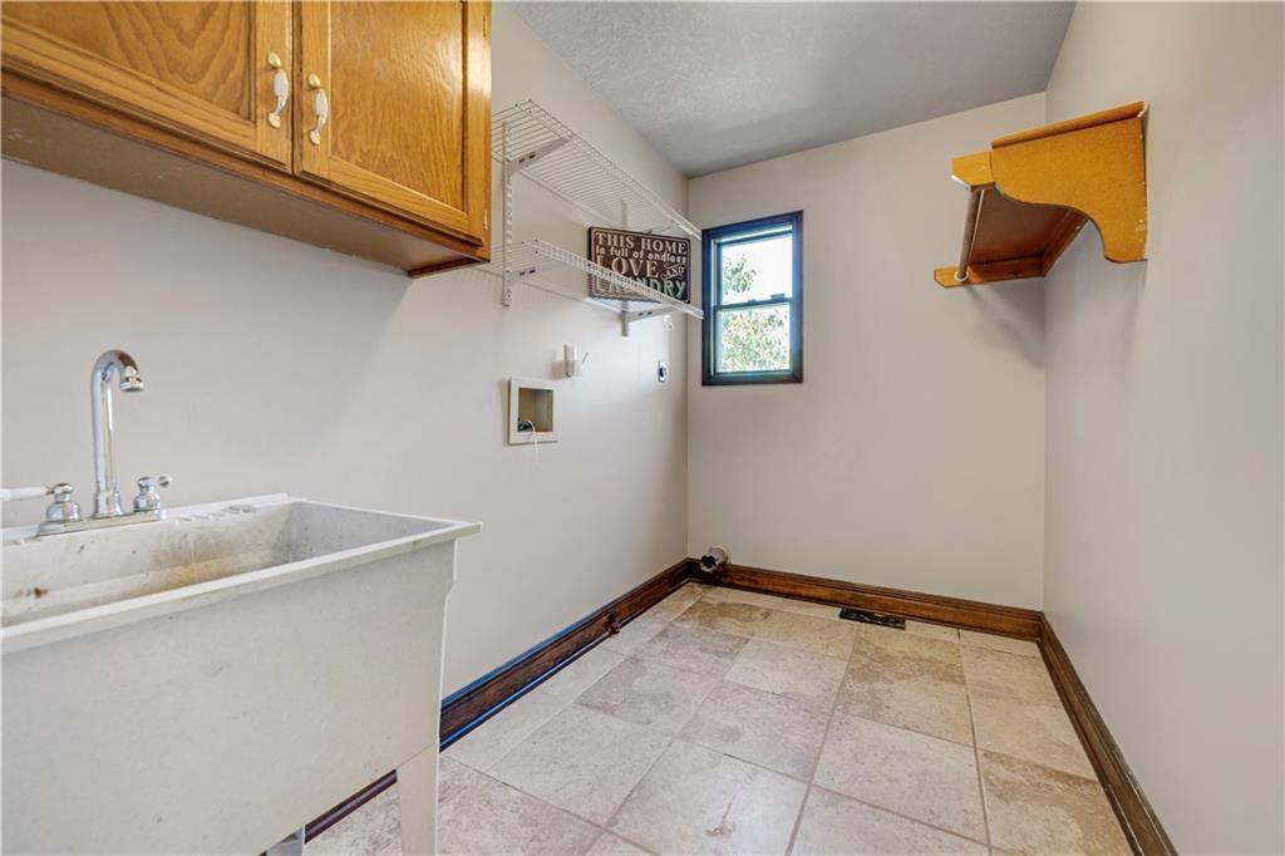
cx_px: 642
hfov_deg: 104.3
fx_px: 500
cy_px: 428
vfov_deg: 81.2
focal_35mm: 14
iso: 100
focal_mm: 14
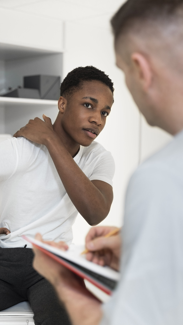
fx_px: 483
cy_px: 161
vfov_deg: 37.2
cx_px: 82
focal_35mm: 56
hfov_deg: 21.4
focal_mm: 53
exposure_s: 1/200
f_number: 2.8
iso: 1250
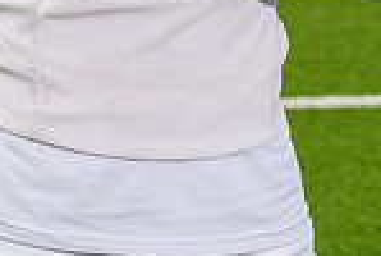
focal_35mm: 211
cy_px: -302
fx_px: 2238
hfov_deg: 9.7
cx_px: 8
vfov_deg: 6.3
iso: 125
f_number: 5.6
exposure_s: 1/800
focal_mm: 70
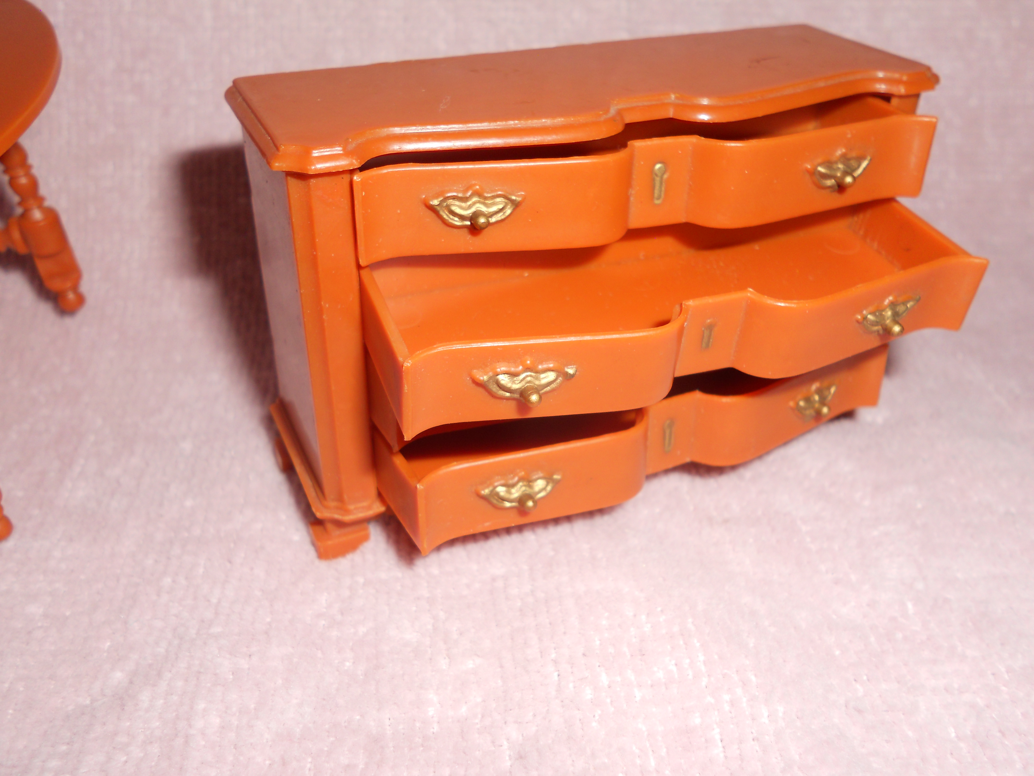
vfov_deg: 44.2
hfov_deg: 56.8
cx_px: 517
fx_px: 956
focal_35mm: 32
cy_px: 388
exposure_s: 1/25
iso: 80
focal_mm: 5.8
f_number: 8.8
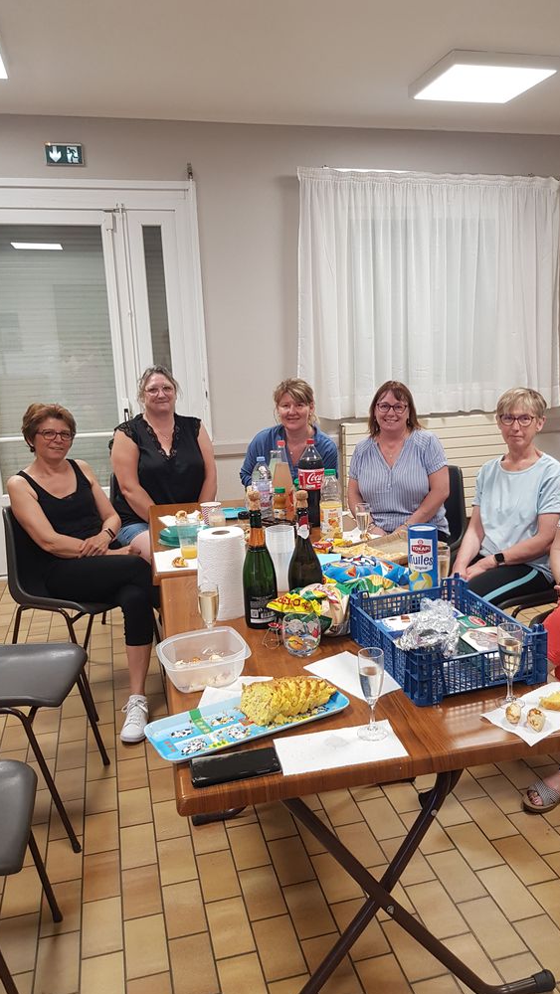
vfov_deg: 66.0
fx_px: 765
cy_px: 507
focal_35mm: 29
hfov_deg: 40.0
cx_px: 336
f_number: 1.7
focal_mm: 4.3
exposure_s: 1/50
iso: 100
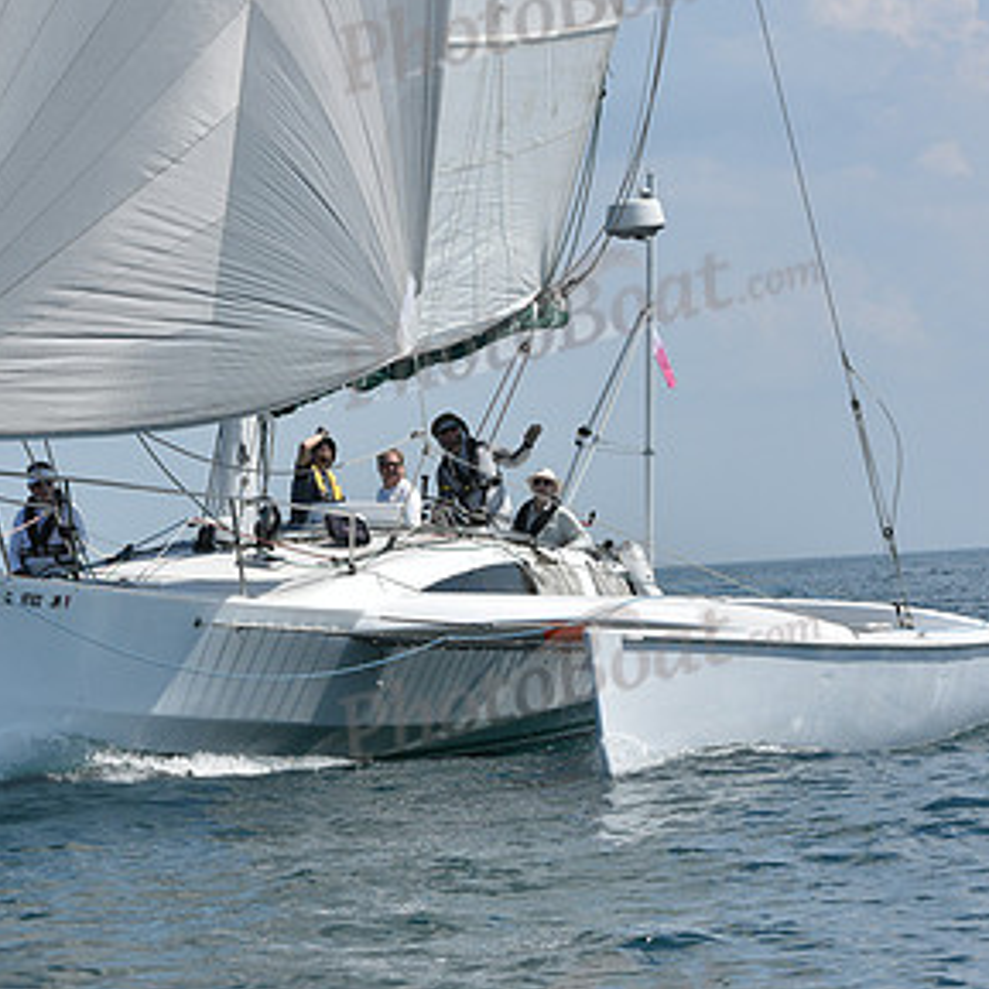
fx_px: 5236
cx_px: 164
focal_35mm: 162
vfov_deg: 10.8
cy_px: 546
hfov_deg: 10.7
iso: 250
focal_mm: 95
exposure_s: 1/1250
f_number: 8
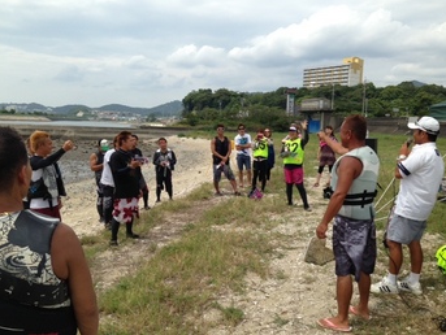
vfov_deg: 41.9
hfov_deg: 53.9
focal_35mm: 34
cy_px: 164
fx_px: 439
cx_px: 225
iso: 50
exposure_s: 1/1748
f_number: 2.4
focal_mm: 4.13
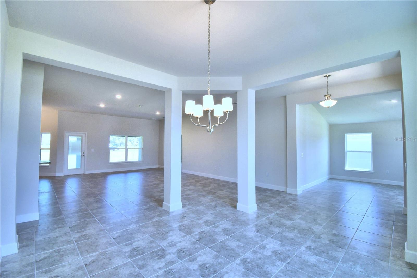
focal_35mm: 15
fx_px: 174
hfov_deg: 100.4
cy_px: 139
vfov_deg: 77.3
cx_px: 208
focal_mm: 10
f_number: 4.5
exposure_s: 1/125
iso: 250
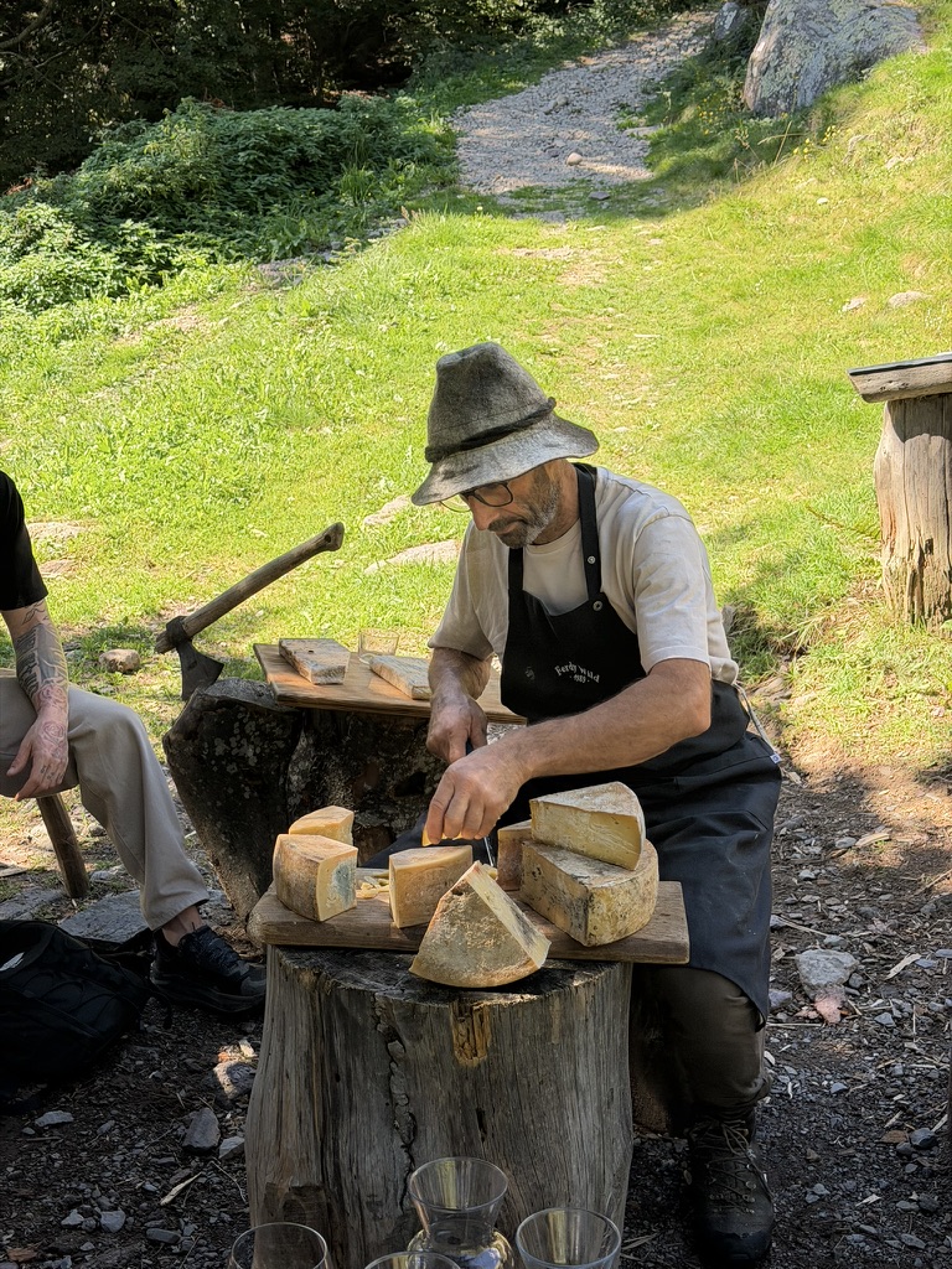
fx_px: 1760
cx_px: 476
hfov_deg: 30.3
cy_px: 634
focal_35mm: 48
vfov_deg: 39.7
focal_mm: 6.76
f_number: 1.78
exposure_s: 1/636
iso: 64
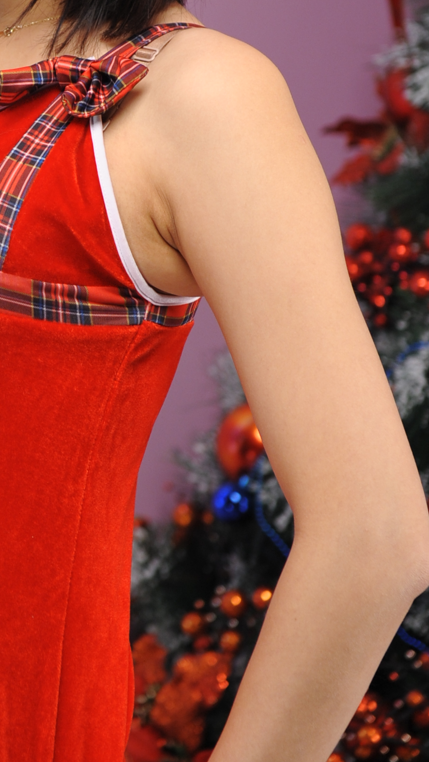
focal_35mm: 192
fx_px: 3881
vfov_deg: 11.2
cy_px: 229
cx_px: -73
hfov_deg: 6.3
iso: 400
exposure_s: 1/125
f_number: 3.5
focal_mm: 70
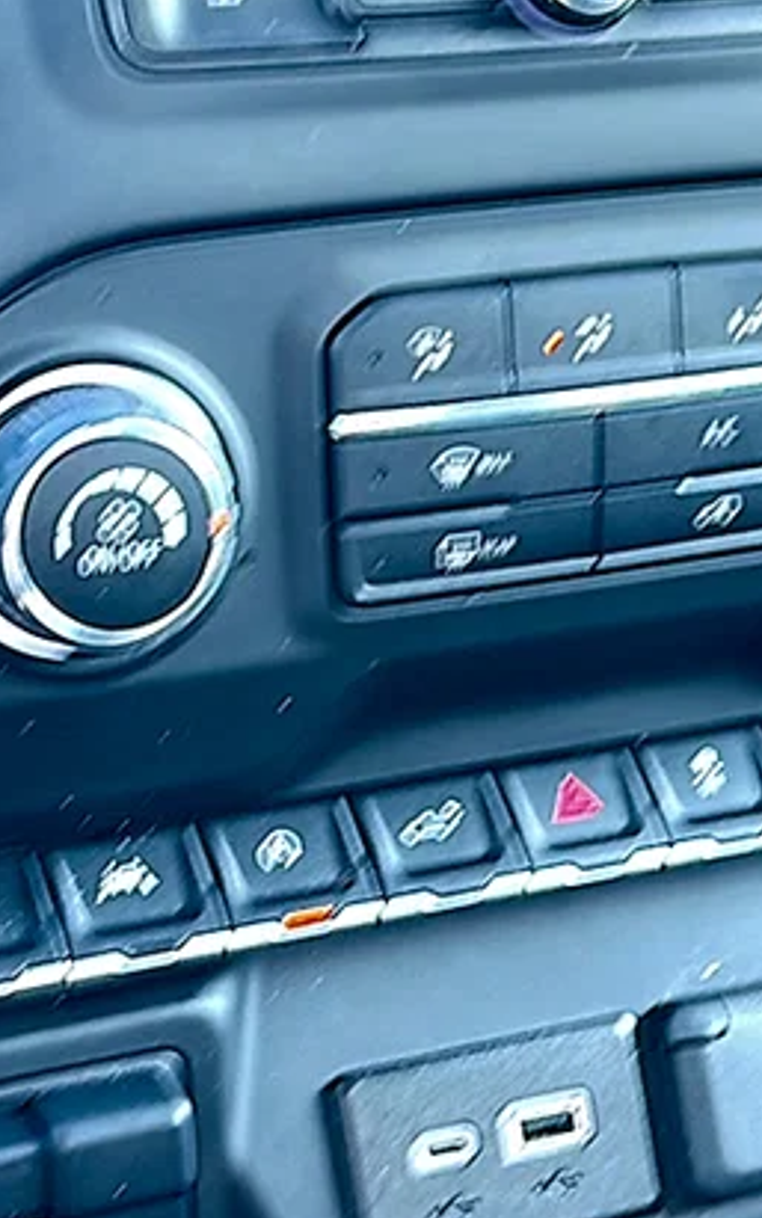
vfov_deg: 27.8
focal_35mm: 74
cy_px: 606
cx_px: 551
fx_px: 2458
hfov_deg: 17.5
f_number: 1.78
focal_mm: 6.86
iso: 64
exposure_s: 1/40
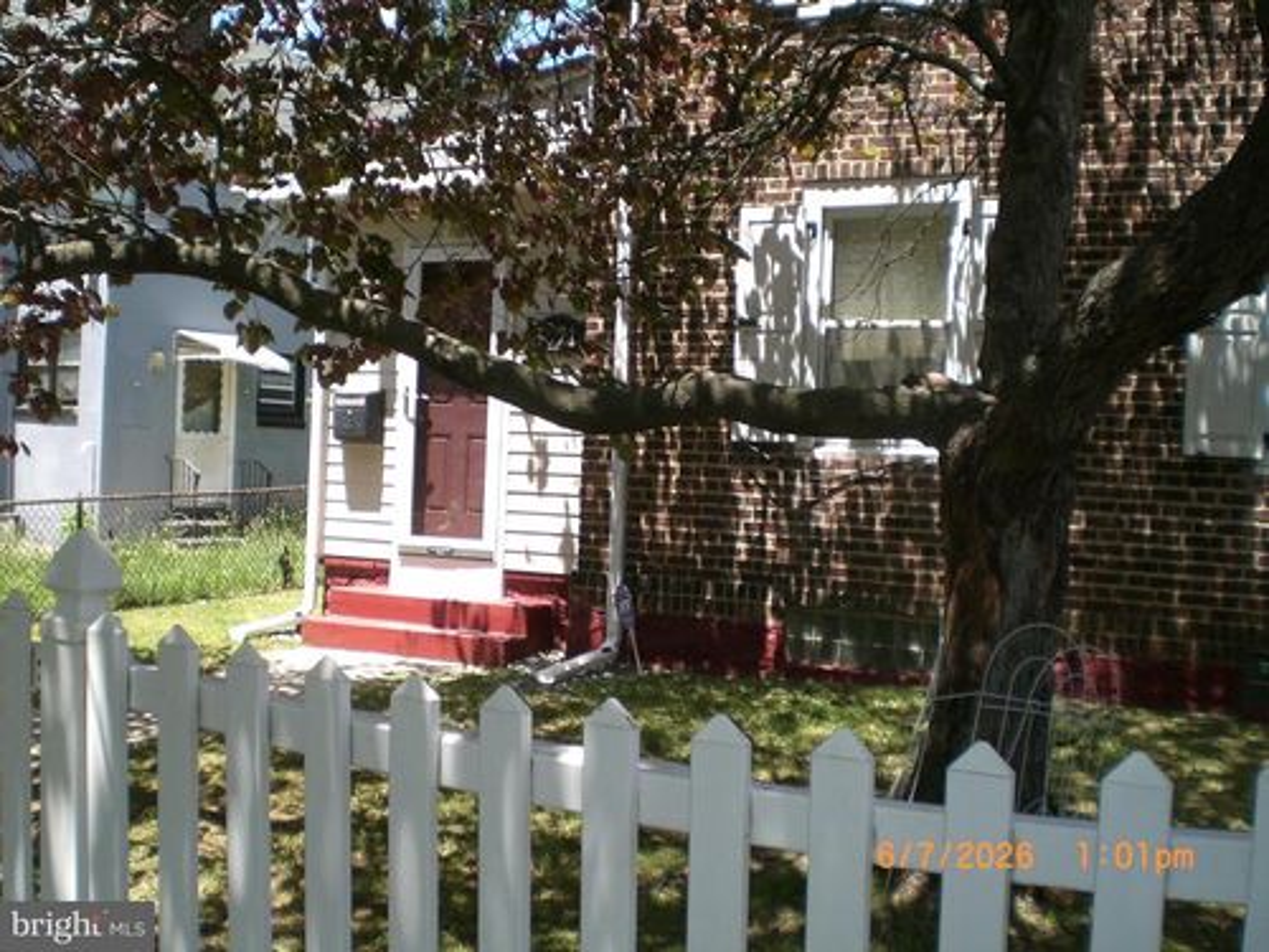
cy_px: 476
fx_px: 1393
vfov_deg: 37.7
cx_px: 634
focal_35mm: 38
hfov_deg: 49.0
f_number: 3.1
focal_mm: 6.3
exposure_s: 1/320
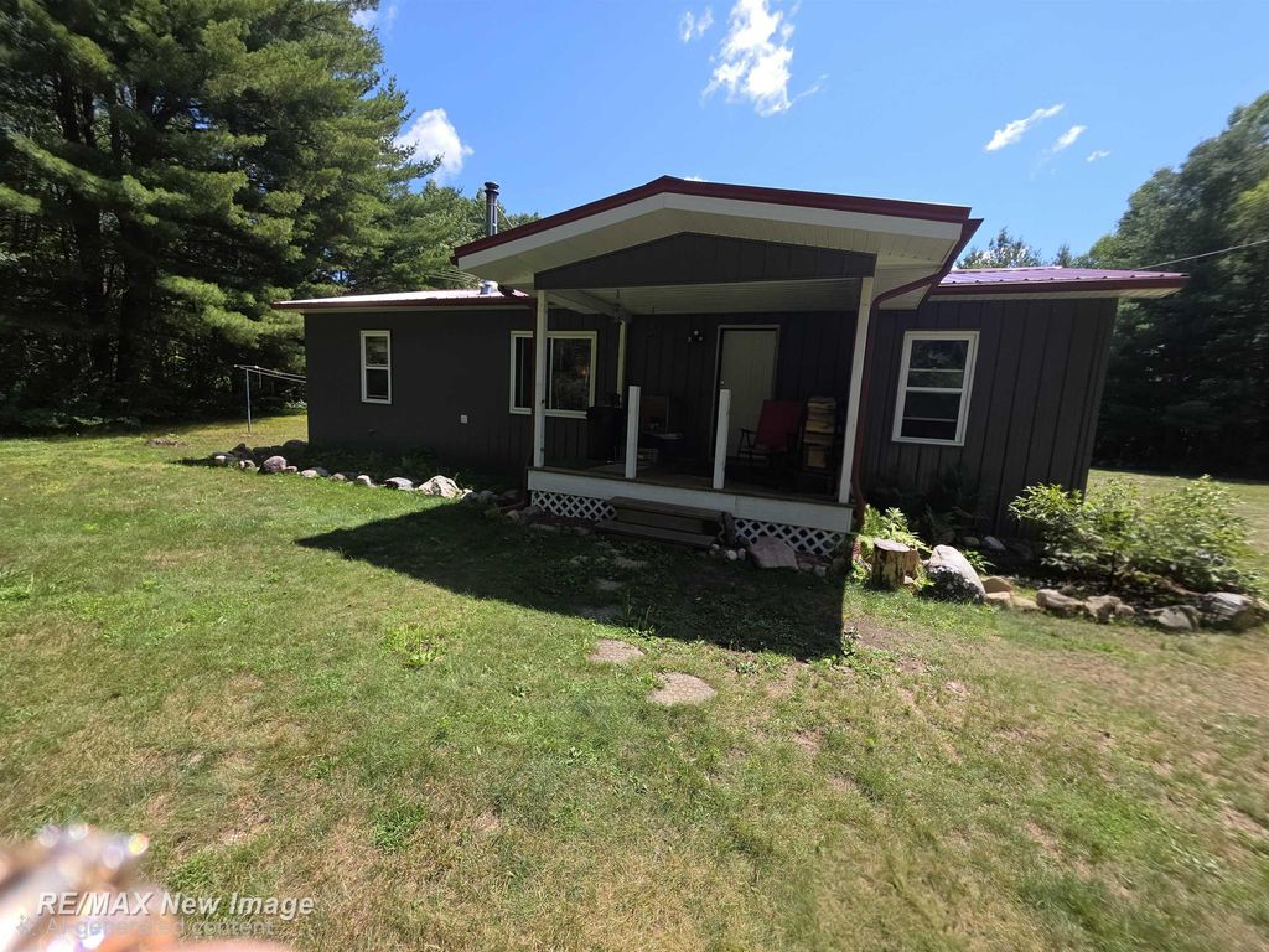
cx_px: 634
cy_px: 476
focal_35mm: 13
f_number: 1.9
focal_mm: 2.2
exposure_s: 1/667
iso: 20
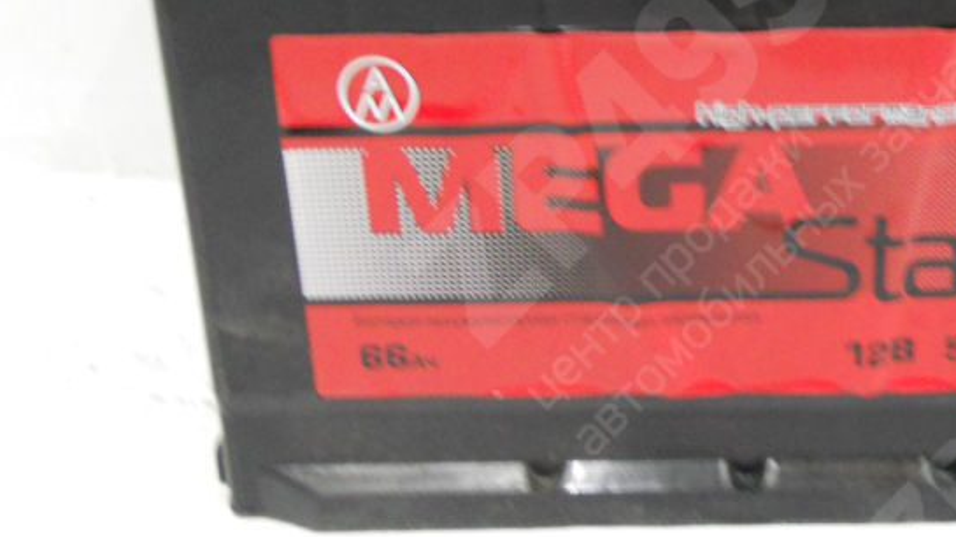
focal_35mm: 64
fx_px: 1622
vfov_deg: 18.5
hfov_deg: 32.2
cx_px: 731
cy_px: 65
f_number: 3.5
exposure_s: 1/25
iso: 400
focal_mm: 5.8
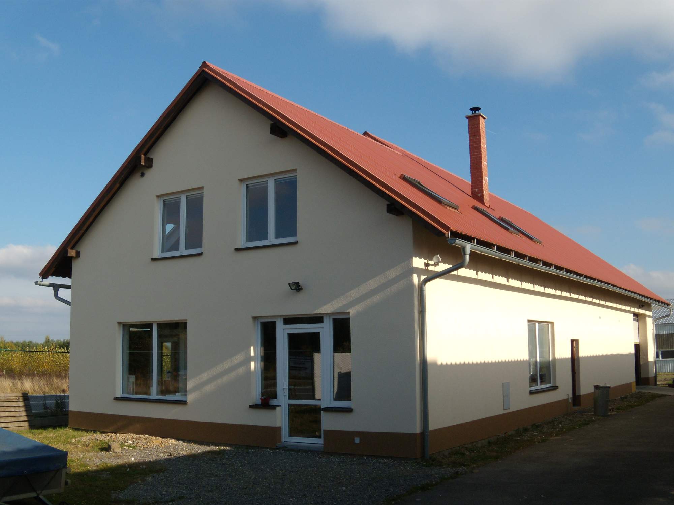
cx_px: 337
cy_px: 252
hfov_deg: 51.4
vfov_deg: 39.7
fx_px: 701
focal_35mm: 36
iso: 80
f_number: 8.5
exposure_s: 1/160
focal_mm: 6.4
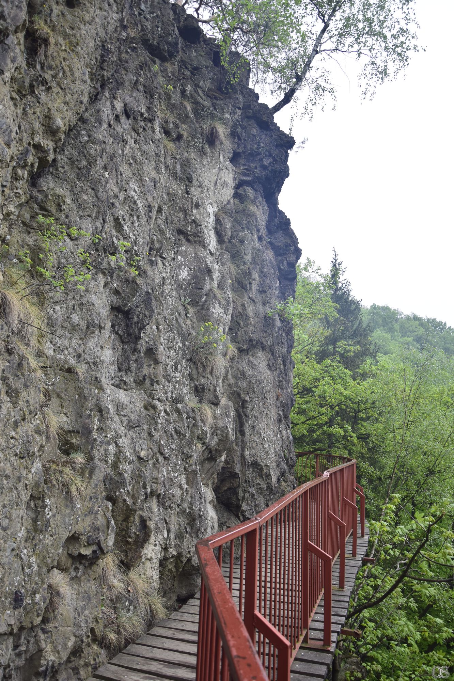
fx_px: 511
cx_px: 227
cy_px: 340
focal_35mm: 27
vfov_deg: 67.4
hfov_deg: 47.9
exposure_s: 1/400
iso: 180
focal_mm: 18
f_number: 4.5
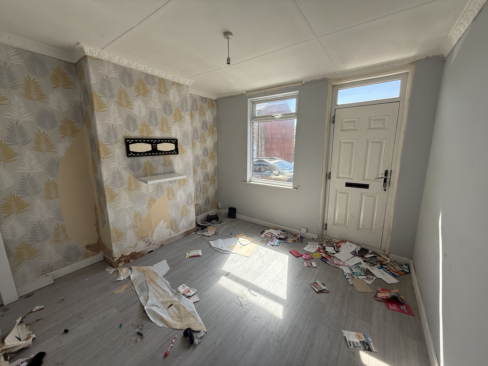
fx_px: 197
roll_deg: +1.2
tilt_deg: -10.6
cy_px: 183
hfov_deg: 102.1
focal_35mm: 14
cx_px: 244
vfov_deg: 85.7
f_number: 2.2
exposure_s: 1/306
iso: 50
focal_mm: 2.22
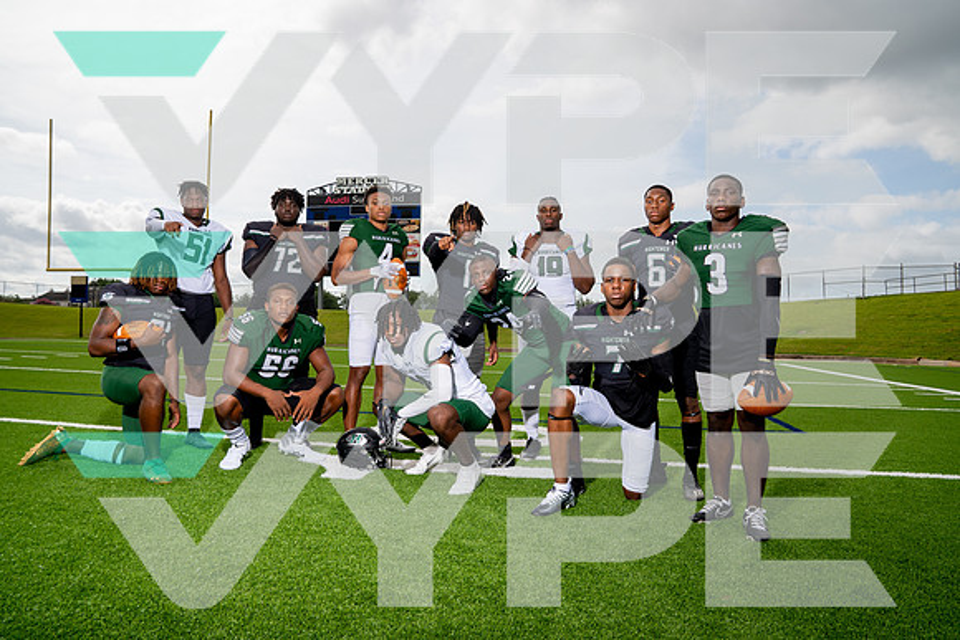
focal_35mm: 24
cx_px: 480
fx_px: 640
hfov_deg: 73.7
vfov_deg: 53.2
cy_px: 320
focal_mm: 24
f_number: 8
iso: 100
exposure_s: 1/250
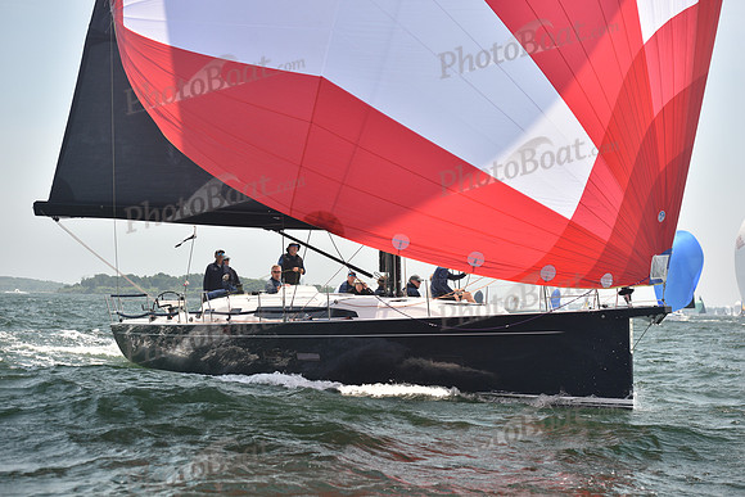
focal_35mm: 70
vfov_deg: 19.5
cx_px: 372
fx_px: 1449
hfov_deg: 28.8
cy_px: 248
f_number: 4.5
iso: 250
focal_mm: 70
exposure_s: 1/640
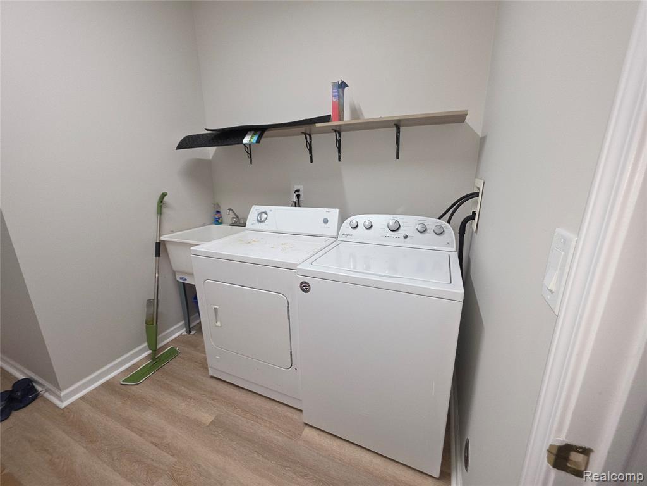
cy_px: 243
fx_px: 243
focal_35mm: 13
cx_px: 324
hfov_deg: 106.2
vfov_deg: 89.9
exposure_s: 1/60
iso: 80
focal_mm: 2.2
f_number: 1.9
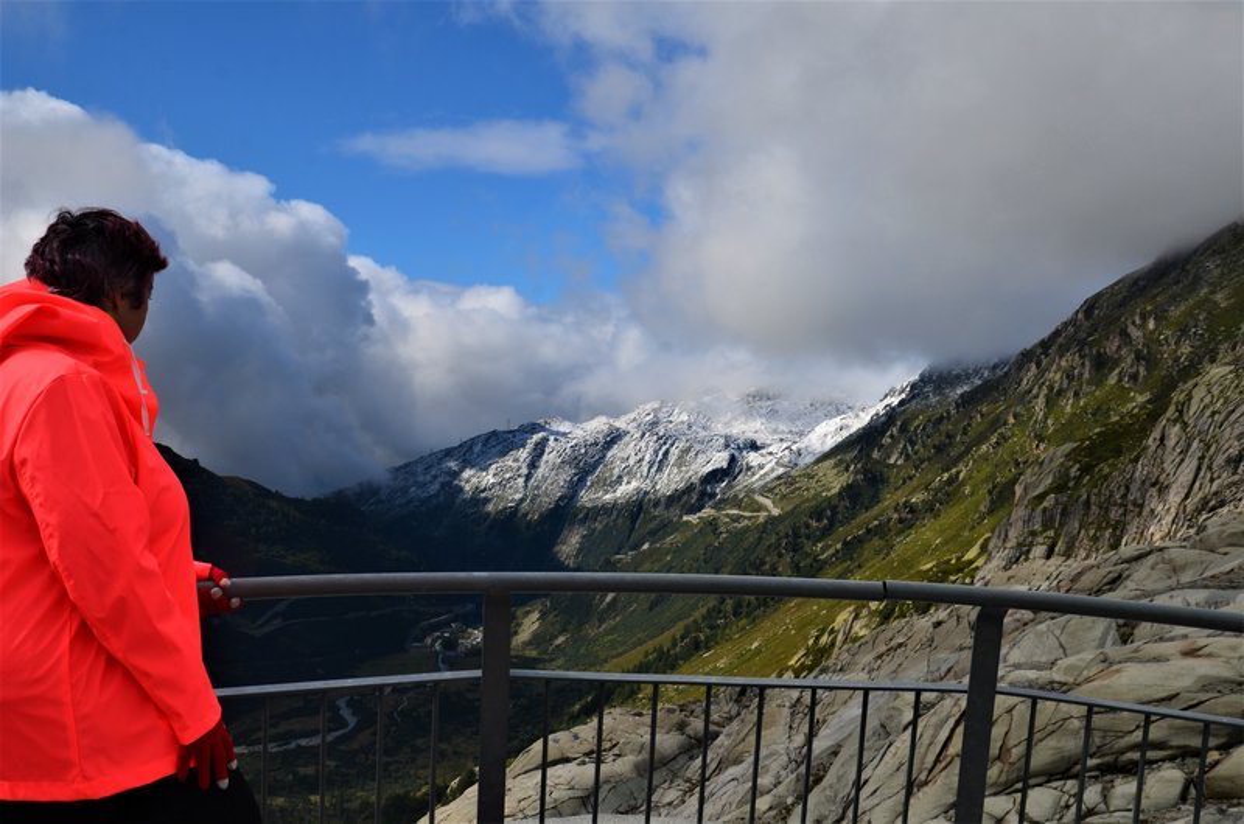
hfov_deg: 51.4
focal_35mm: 38
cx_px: 622
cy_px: 412
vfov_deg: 35.3
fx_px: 1293
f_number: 11
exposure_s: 1/400
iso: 320
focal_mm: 25
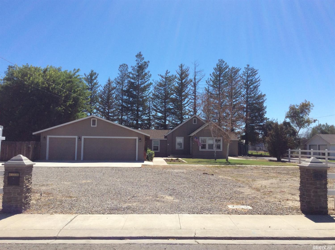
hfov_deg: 56.9
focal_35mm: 32
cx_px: 168
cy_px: 125
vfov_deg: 44.0
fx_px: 309
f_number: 2.4
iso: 32
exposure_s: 1/1634
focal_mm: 3.3
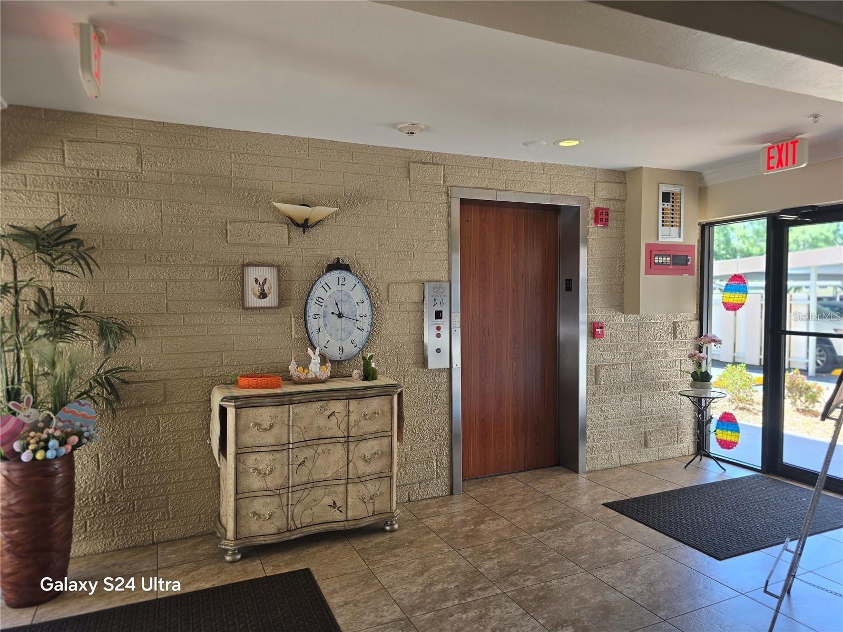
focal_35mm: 23
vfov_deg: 58.9
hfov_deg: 73.9
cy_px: 316
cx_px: 422
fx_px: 560
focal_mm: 6.3
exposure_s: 1/120
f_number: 1.7
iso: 32
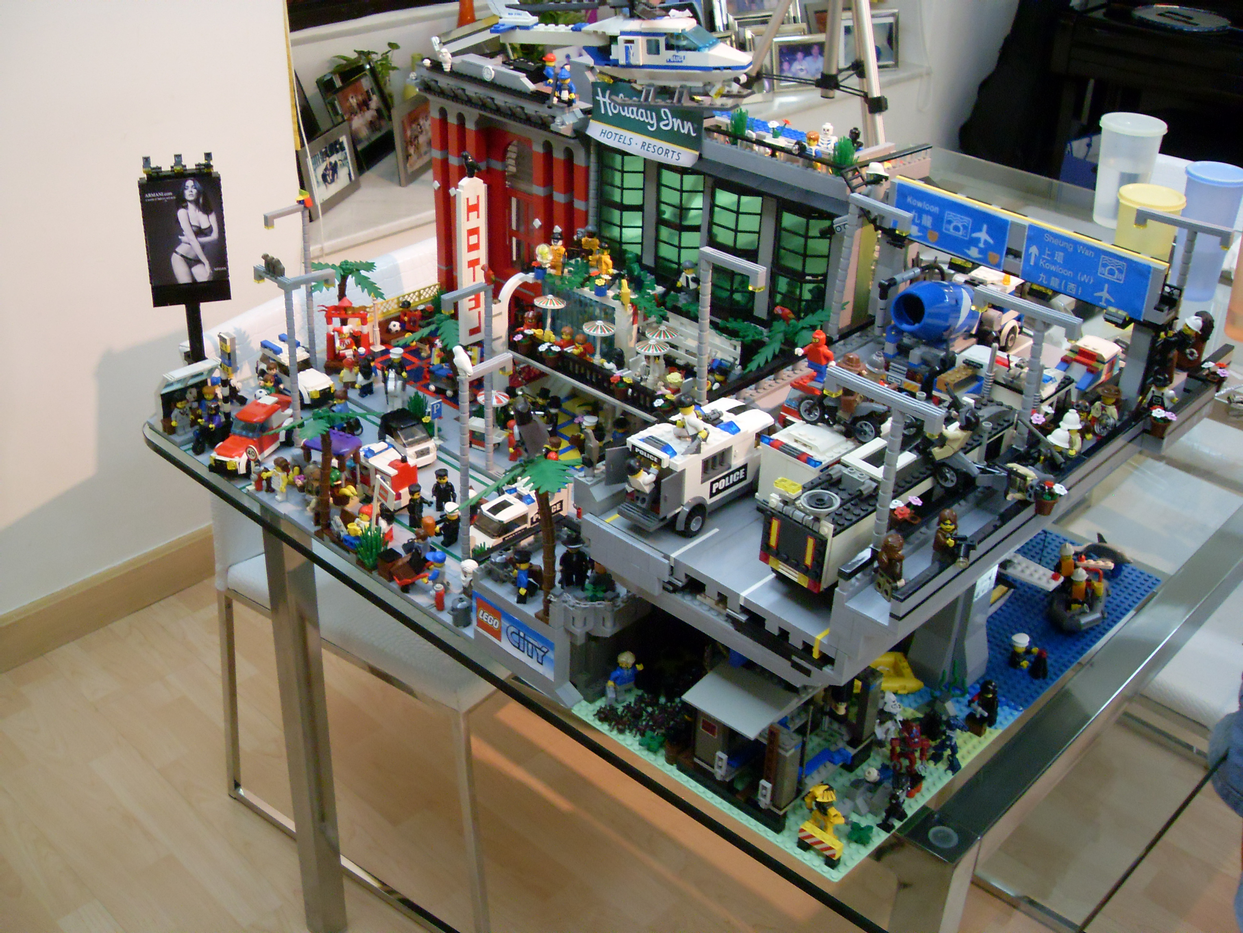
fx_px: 1329
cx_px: 622
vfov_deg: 38.7
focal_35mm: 37
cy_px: 466
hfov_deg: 50.1
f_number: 2.8
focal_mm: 6.3
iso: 200
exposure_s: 1/10
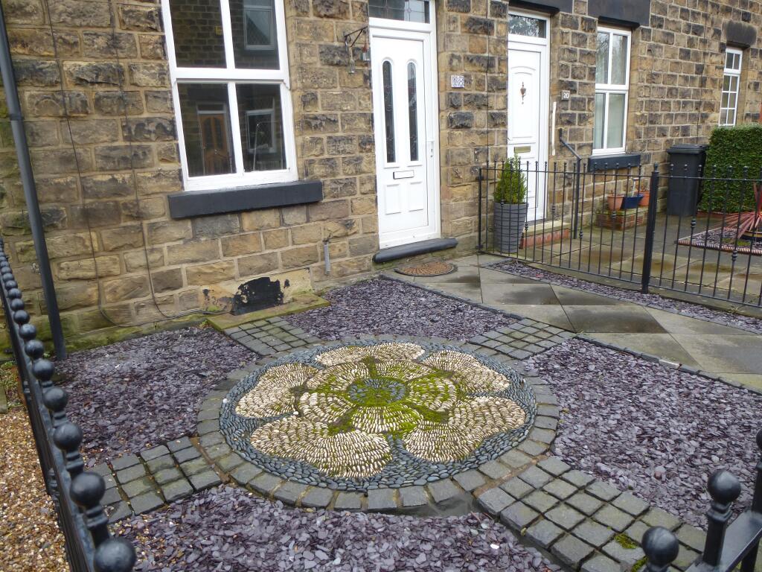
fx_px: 528
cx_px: 381
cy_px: 286
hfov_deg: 71.6
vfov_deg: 56.8
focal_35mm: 24
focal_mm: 4.3
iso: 100
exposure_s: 1/80
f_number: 3.3
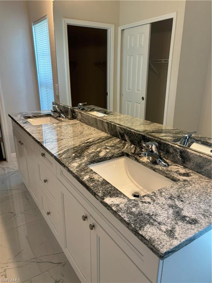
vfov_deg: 67.3
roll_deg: +1.6
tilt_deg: -20.2
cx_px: 106
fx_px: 212
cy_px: 142
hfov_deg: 53.1
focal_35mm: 26
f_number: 1.6
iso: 100
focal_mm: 5.96
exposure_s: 1/120
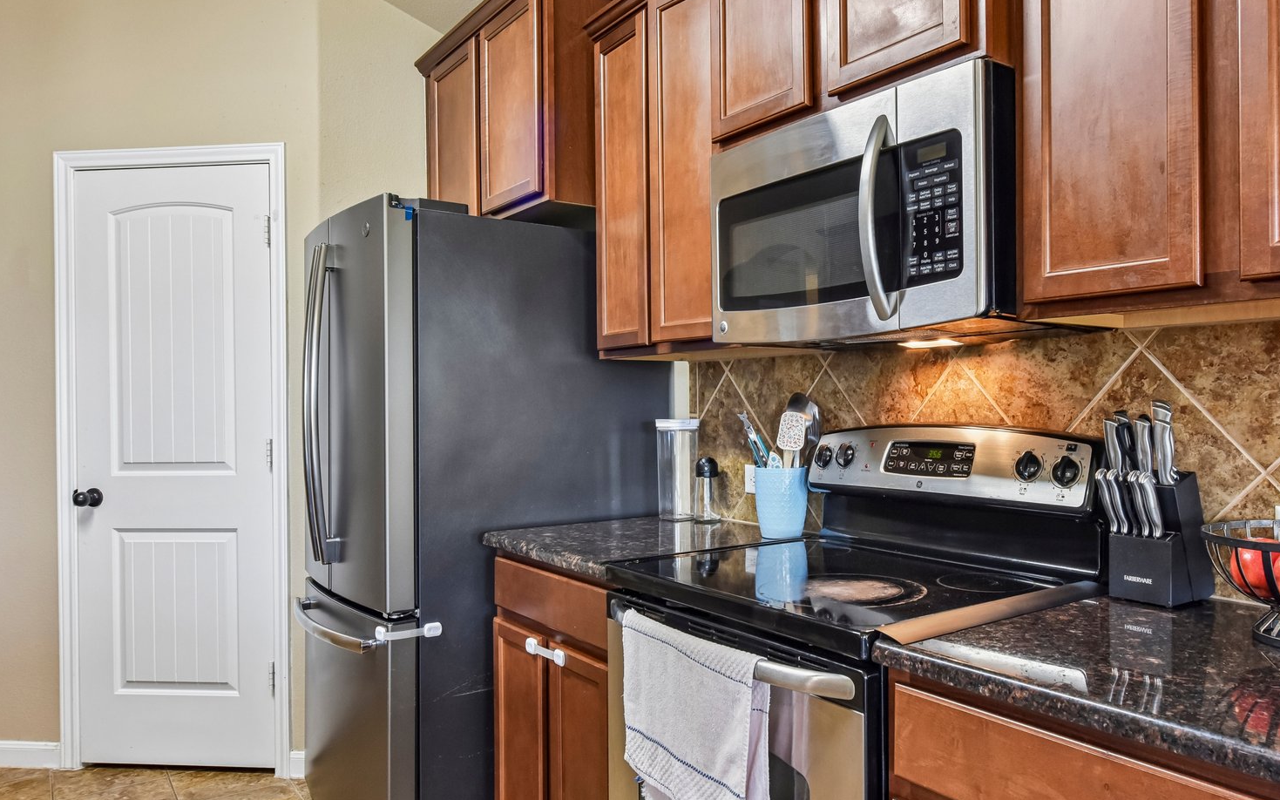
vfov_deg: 46.0
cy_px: 407
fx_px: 942
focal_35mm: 27
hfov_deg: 67.6
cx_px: 776
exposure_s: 1/20
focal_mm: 19
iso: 800
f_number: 8
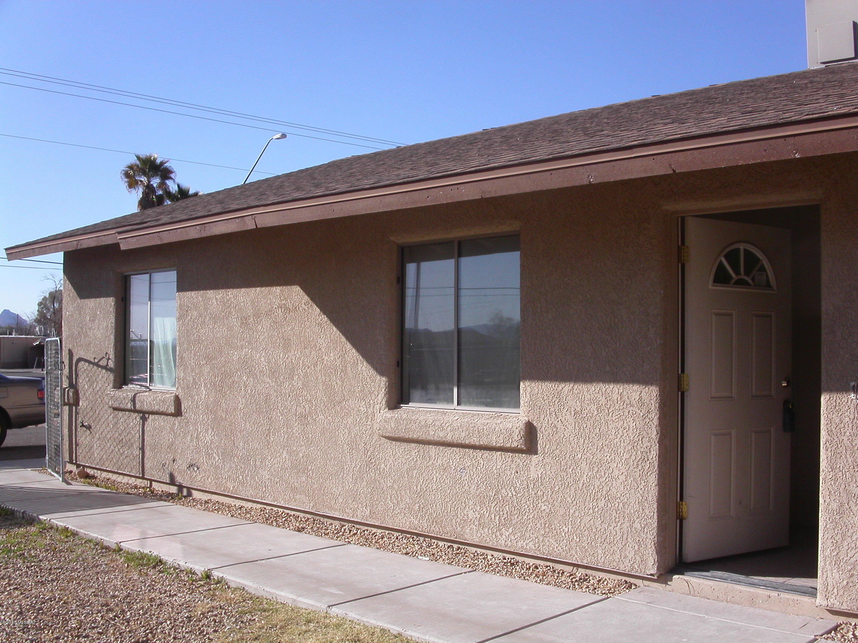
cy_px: 322
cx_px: 429
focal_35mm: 38
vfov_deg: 37.7
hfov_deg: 49.0
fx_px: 942
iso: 100
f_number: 8
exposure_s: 1/250
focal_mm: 7.8
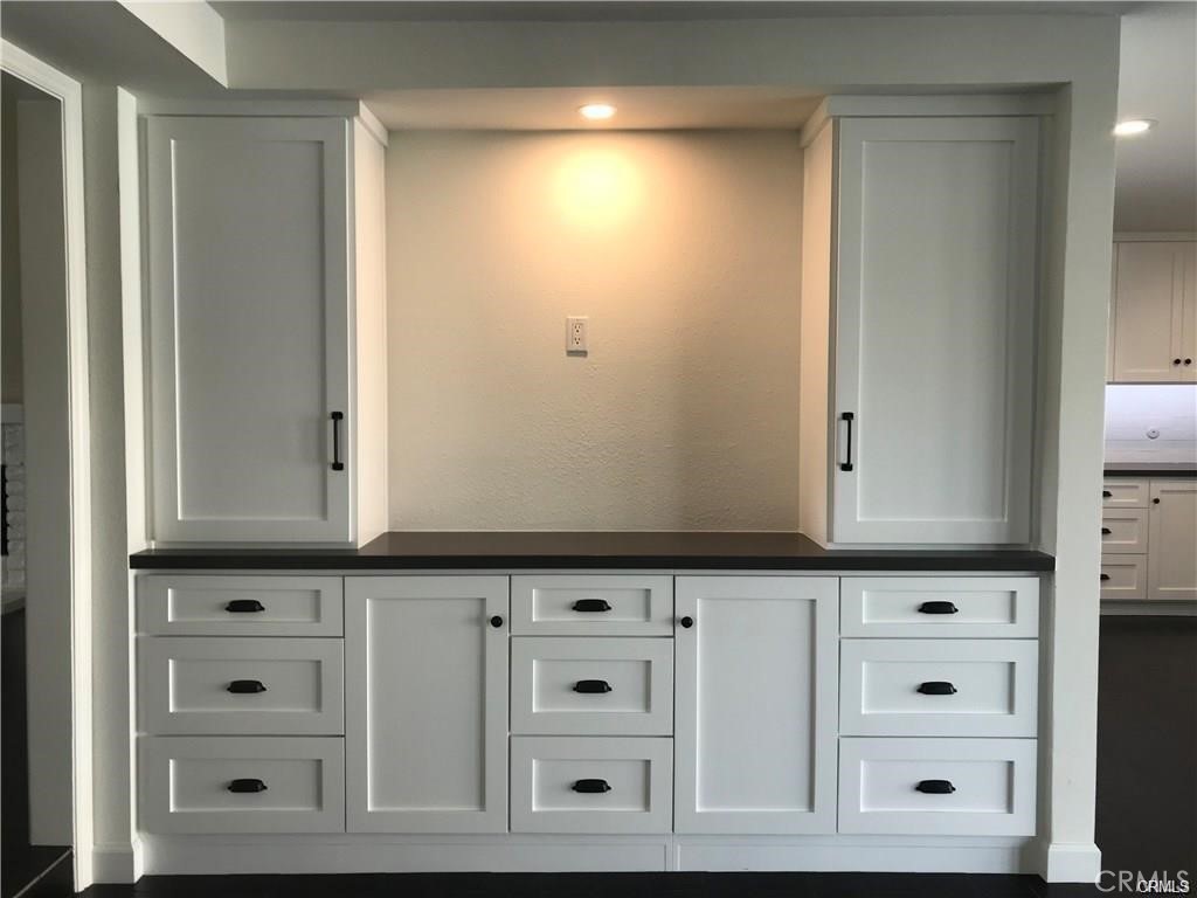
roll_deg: +0.3
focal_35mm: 28
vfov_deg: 49.7
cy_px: 449
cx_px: 598
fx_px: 968
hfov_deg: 63.4
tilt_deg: -4.6
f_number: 1.8
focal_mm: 3.99
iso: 25
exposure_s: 1/59
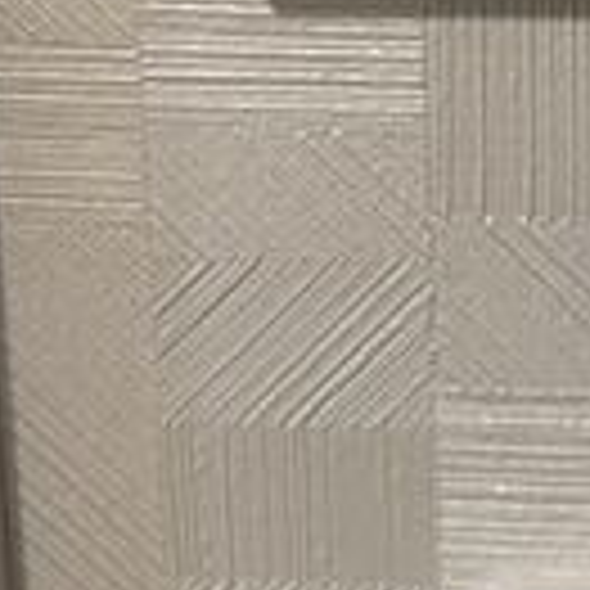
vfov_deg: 14.2
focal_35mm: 113
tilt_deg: -10.9
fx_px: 2179
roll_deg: +0.1
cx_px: 757
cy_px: -360
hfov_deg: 14.8
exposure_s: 1/50
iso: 80
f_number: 1.78
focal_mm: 6.76
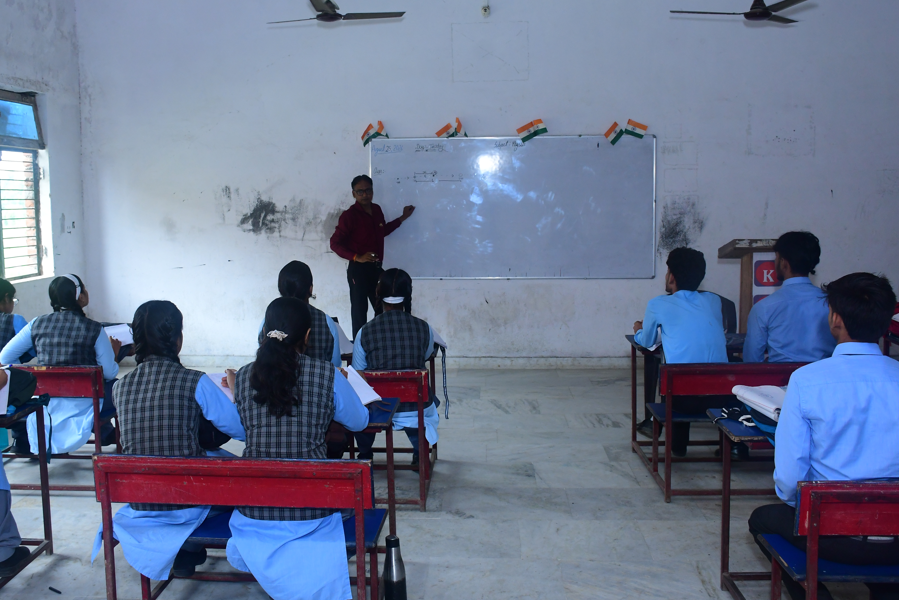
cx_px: 411
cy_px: 260
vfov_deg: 37.8
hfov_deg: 54.4
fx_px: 874
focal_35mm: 35
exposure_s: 1/250
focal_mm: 20
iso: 1250
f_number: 5.6
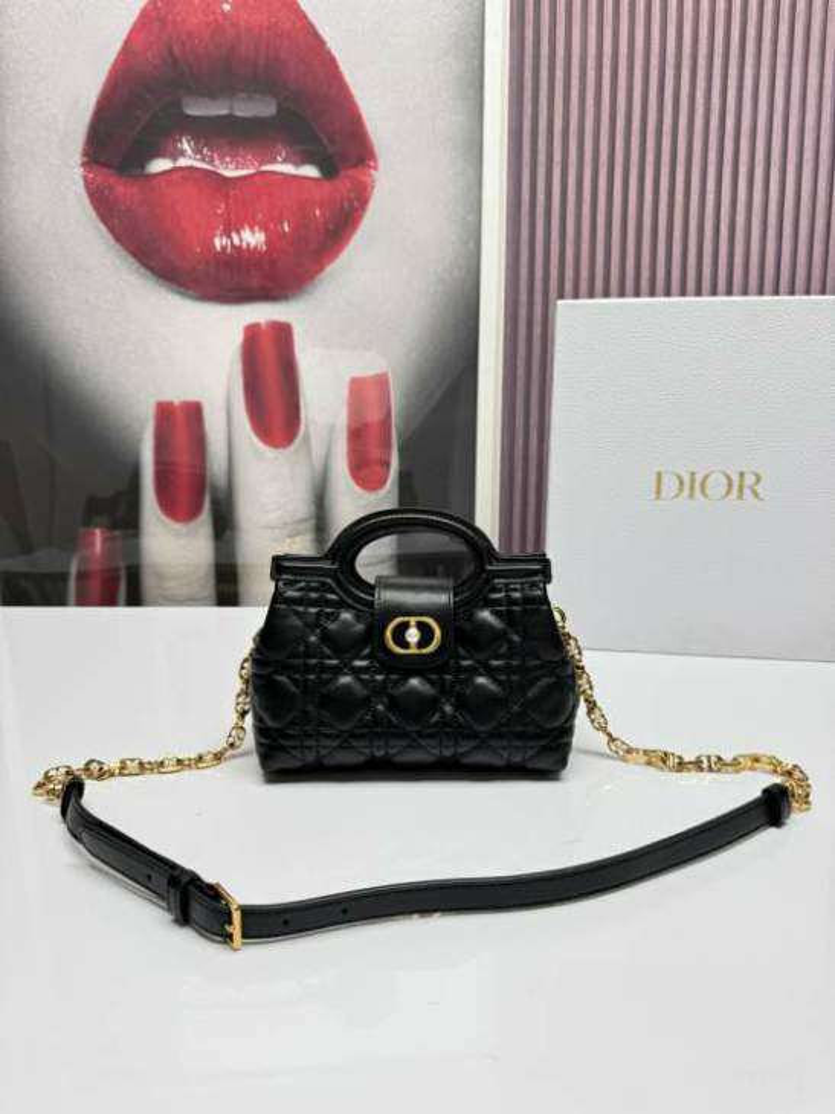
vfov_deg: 71.6
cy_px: 557
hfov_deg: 56.8
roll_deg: -0.2
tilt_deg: -10.8
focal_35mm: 24
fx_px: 772
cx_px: 418
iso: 64
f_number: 1.78
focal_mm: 6.76
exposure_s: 1/121
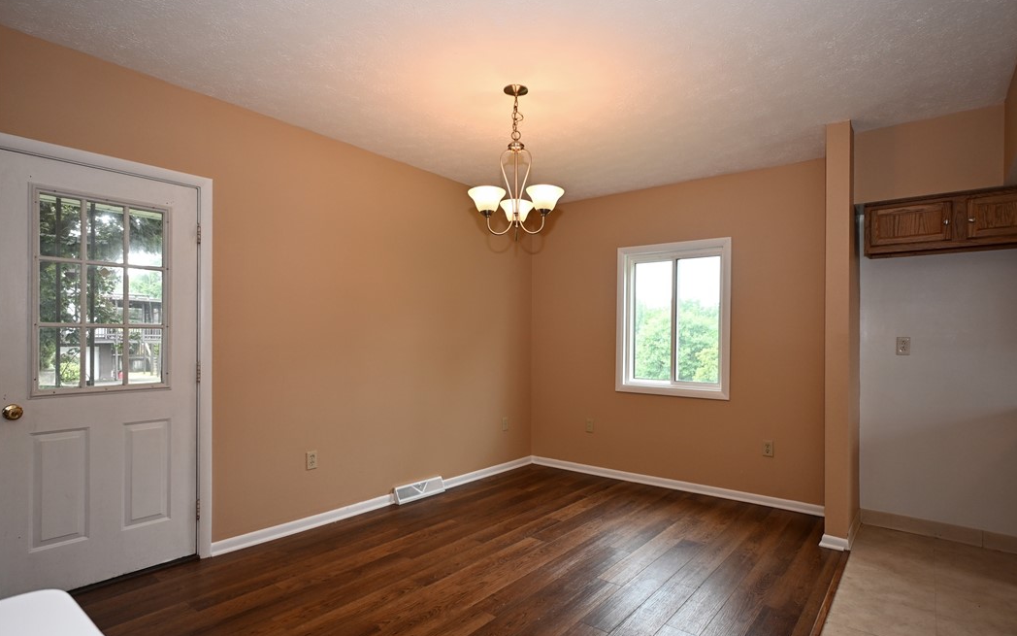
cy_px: 338
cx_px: 521
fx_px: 527
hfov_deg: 88.0
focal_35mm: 19
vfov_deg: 62.2
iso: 220
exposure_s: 1/60
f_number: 4
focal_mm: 12
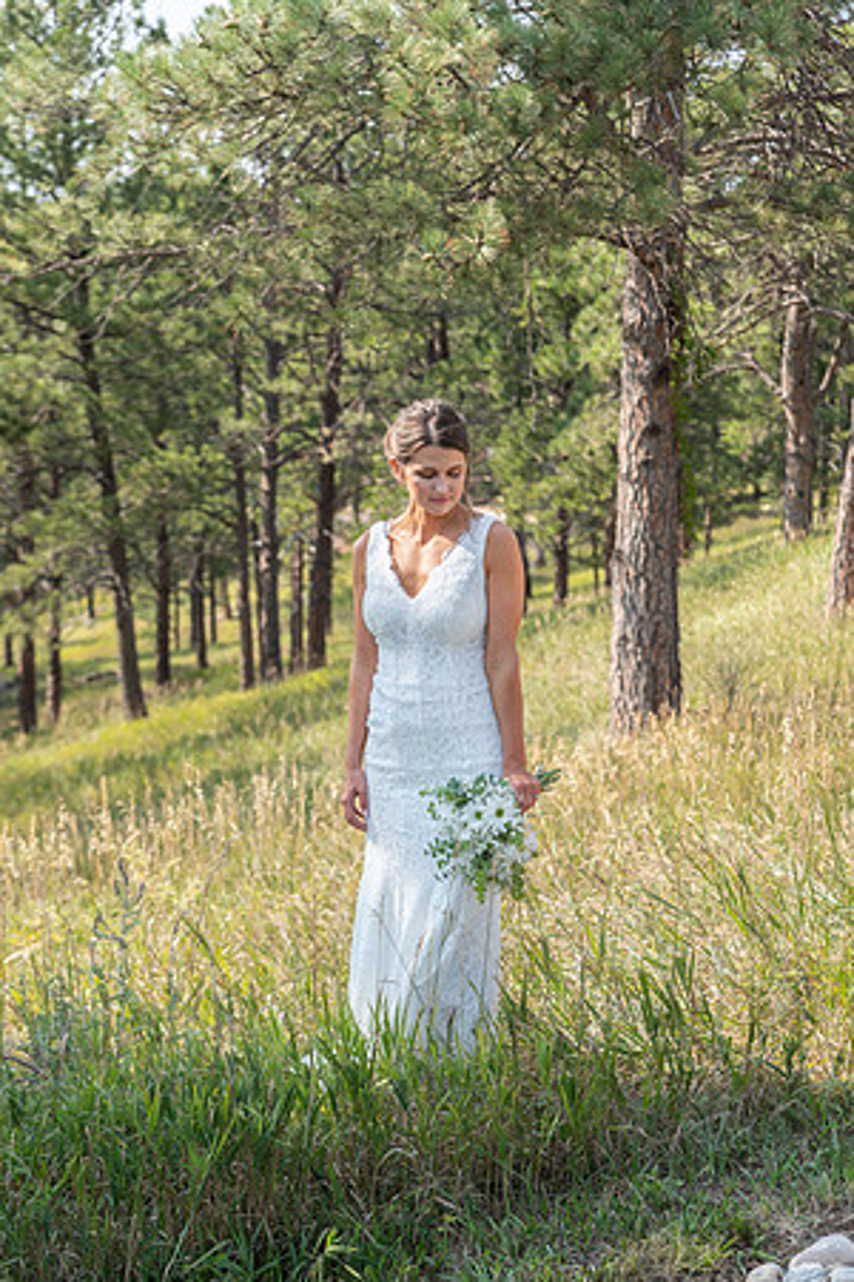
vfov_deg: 32.4
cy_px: 641
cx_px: 427
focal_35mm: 62
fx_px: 2206
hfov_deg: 21.9
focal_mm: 62
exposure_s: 1/160
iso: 80
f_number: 4.5
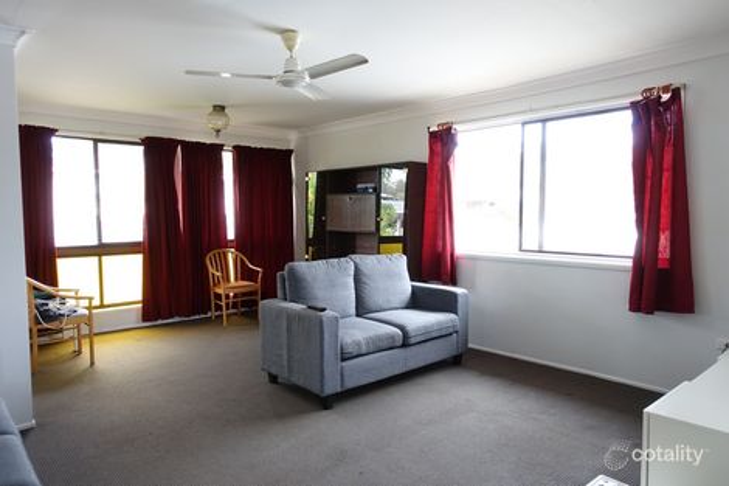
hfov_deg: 73.8
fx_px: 486
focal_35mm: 24
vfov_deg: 53.1
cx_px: 364
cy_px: 243
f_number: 2.2
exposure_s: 1/50
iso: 125
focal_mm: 8.8
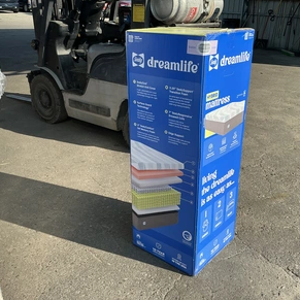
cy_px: 154
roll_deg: -2.1
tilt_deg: -21.8
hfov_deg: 48.4
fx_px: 333
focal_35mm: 34
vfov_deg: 48.4
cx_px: 162
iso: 25
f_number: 1.8
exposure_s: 1/1035
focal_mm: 3
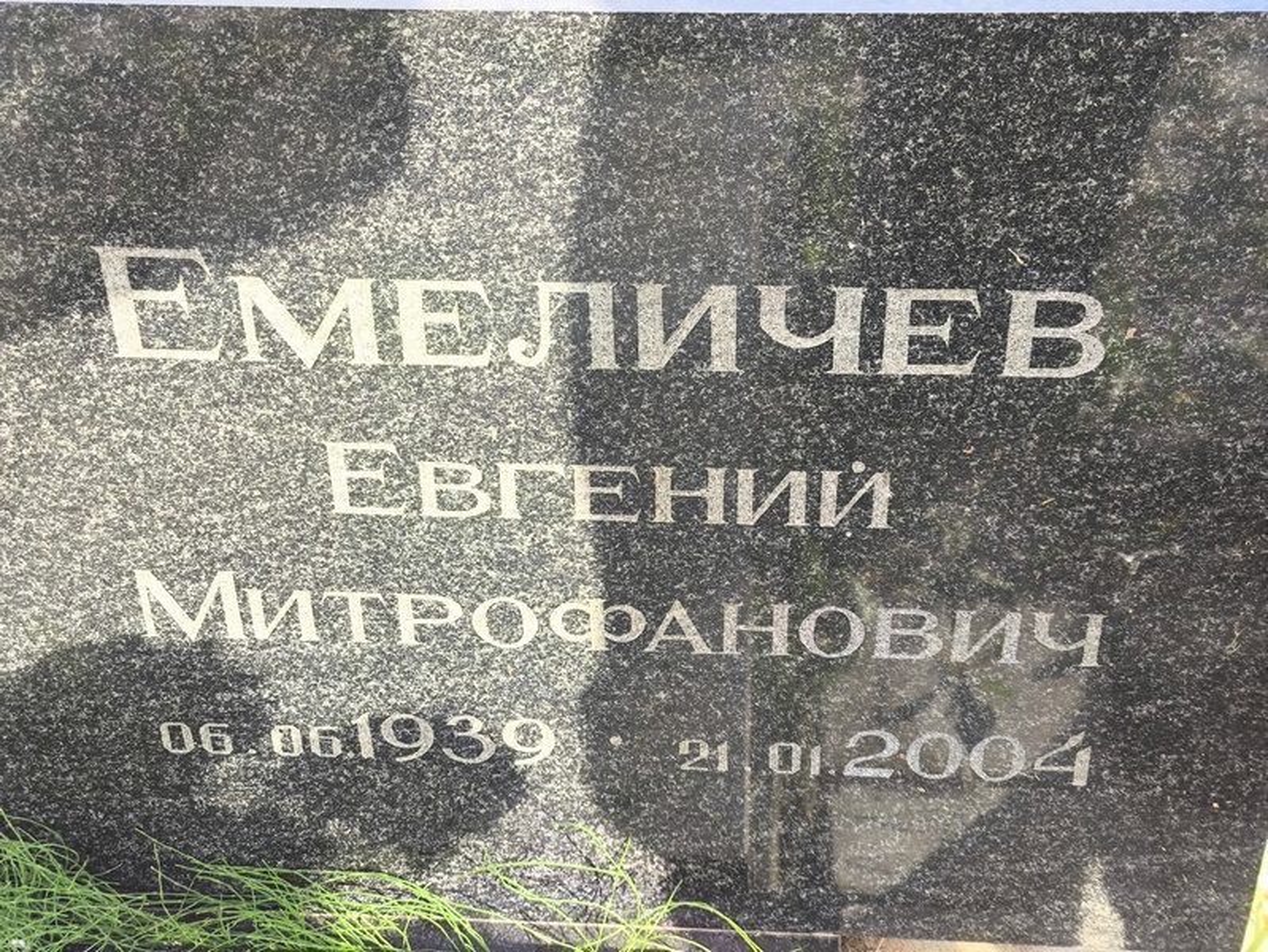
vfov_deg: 29.1
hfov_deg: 38.2
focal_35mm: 50
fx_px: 1832
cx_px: 634
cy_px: 476
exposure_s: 1/174
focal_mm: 4.71
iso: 50
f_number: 1.7
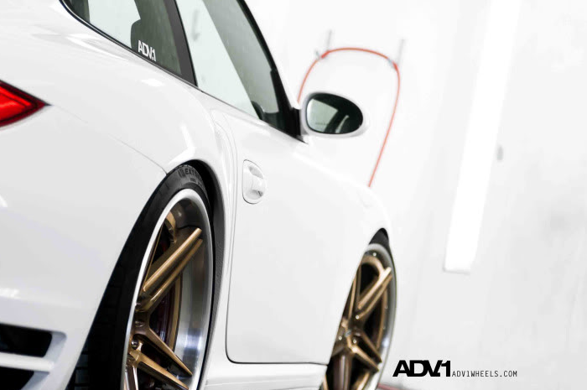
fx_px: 1966
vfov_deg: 11.3
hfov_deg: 16.9
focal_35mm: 121
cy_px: 257
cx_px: 209
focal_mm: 55
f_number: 2.8
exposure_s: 1/60
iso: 200
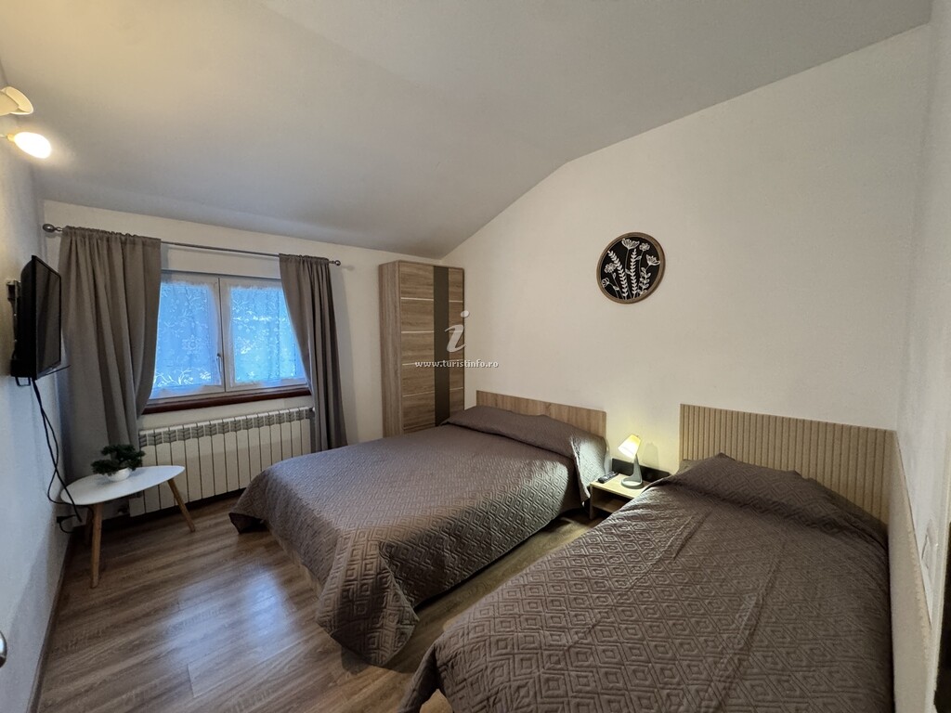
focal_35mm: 14
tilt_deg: -4.9
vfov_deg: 85.7
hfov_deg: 102.1
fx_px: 385
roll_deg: +0.4
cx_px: 476
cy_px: 356
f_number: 2.2
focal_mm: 2.22
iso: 640
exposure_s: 1/50
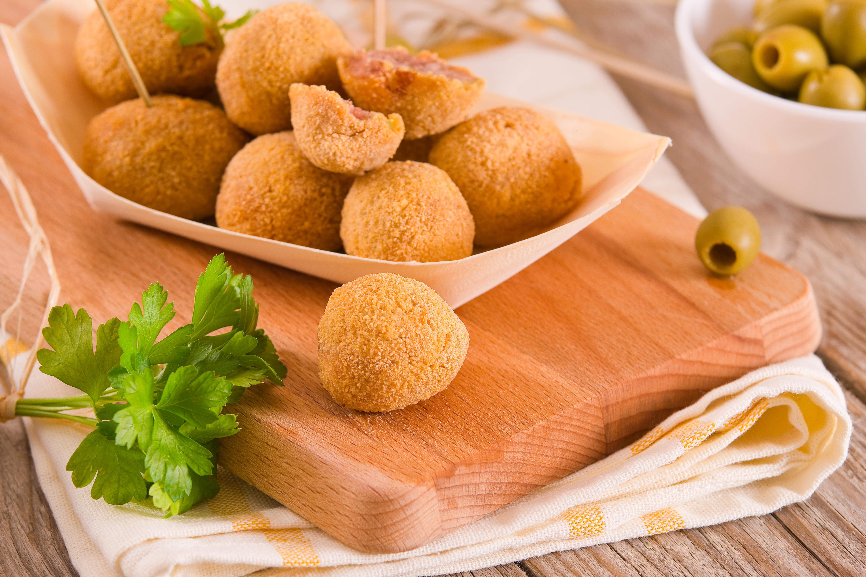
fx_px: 3969
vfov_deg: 8.3
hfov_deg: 12.5
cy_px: 288
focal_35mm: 165
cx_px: 433
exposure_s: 1/125
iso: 100
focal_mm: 110
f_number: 6.3
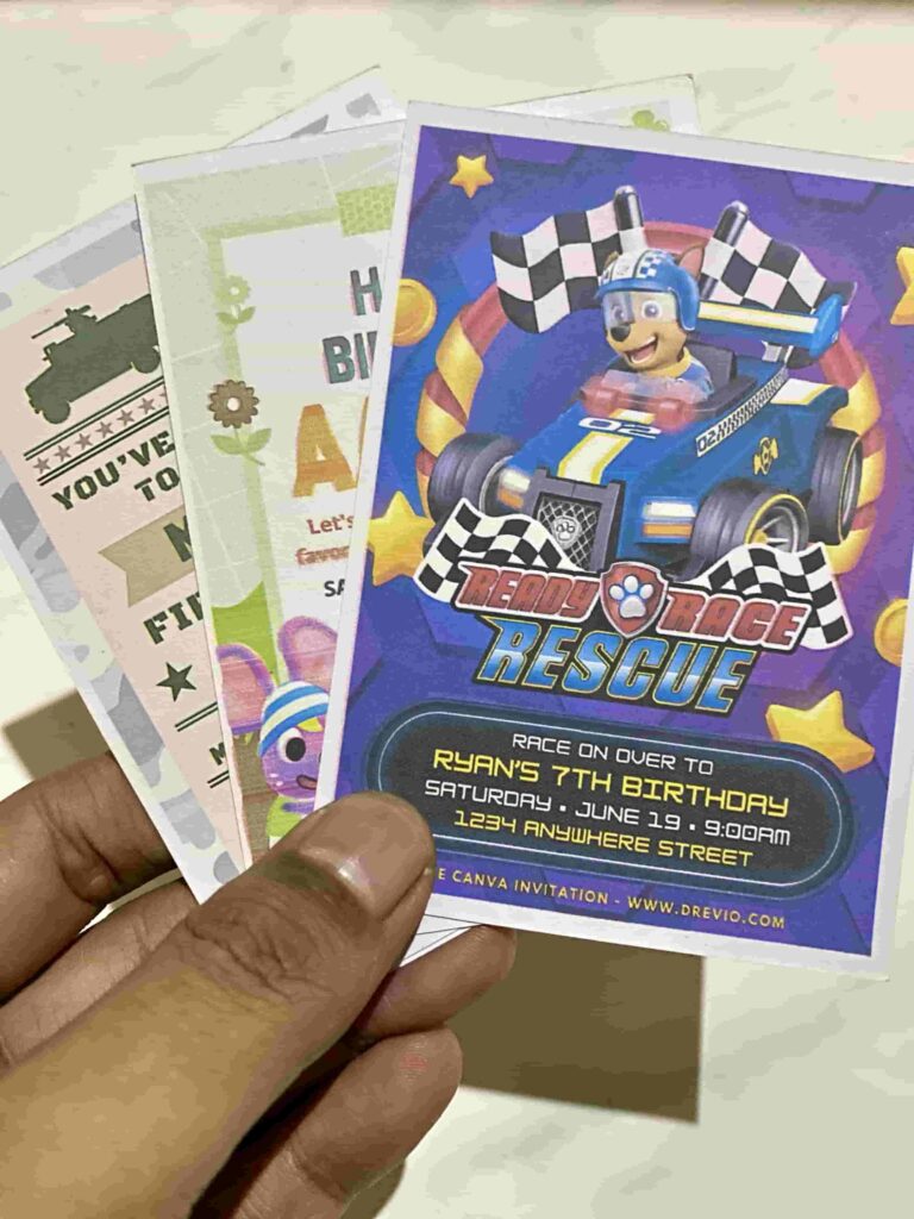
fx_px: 880
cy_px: 610
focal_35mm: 25
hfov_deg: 54.9
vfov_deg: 69.4
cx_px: 457
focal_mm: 4.25
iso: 1000
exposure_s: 1/17
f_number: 1.8
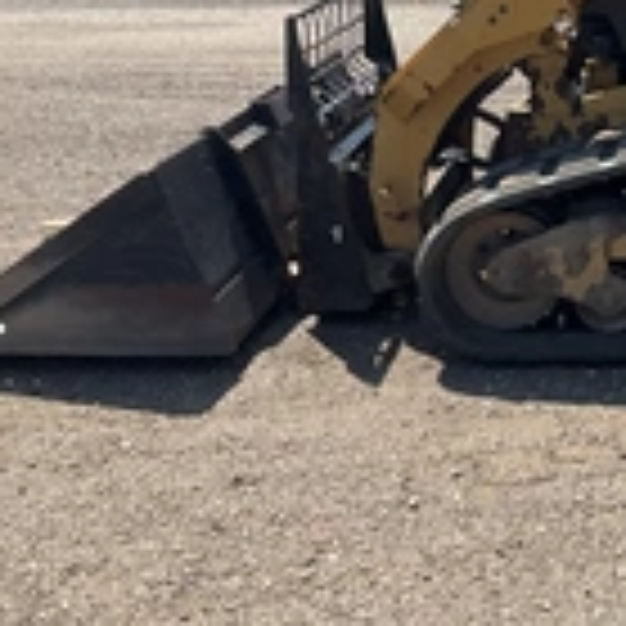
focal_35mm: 74
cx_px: 734
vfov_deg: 22.6
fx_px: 1514
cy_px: 23
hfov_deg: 21.8
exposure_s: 1/1490
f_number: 1.8
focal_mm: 3
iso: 25
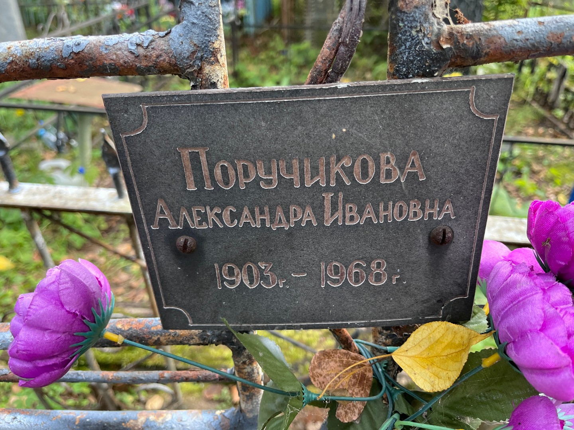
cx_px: 287
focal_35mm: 26
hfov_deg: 67.3
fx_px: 431
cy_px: 215
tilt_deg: -29.7
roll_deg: +1.6
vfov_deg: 53.1
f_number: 1.6
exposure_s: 1/121
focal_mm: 5.1
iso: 100
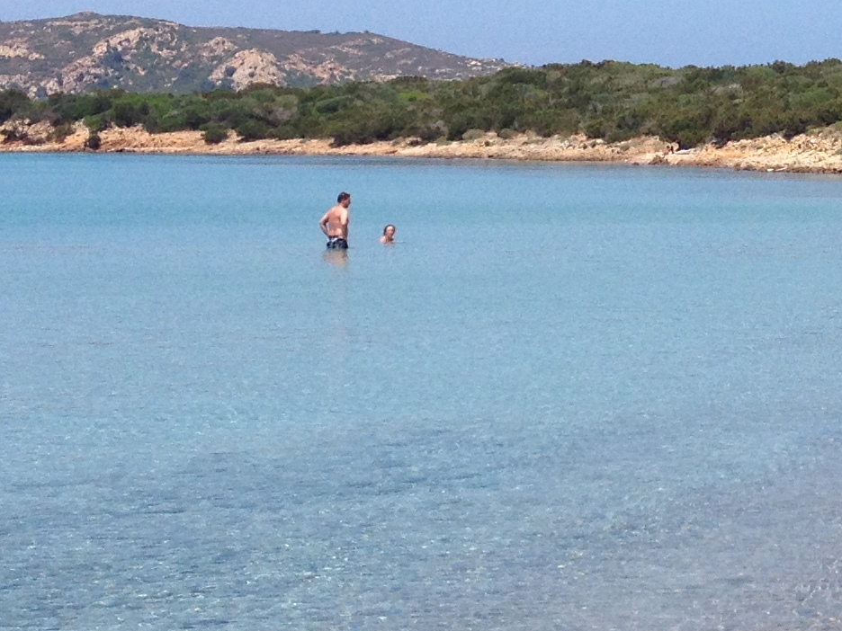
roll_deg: +0.0
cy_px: 76
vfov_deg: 12.1
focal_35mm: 122
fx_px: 2968
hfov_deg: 15.8
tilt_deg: -1.1
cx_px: 892
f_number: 2.4
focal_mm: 4.28
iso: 50
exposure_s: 1/2123
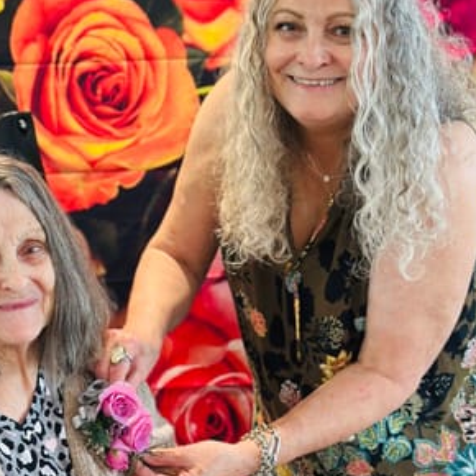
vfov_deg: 22.1
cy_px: 172
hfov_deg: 22.1
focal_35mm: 78
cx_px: 162
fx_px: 1213
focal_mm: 6.86
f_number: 1.78
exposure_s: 1/60
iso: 400
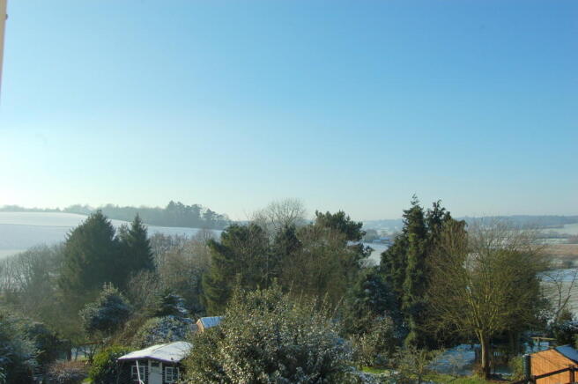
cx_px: 289
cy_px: 192
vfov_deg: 47.8
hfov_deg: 67.4
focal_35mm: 27
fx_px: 433
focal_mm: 18
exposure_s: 1/400
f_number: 10
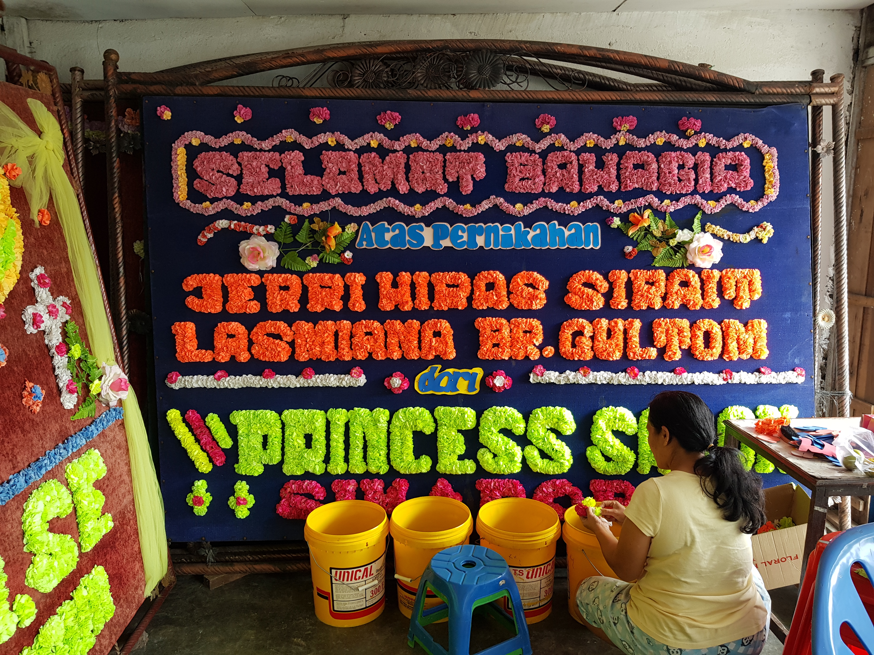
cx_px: 437
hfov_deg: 67.3
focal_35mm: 26
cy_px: 328
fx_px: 656
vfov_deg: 53.1
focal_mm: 4.2
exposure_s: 1/50
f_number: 1.7
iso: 64
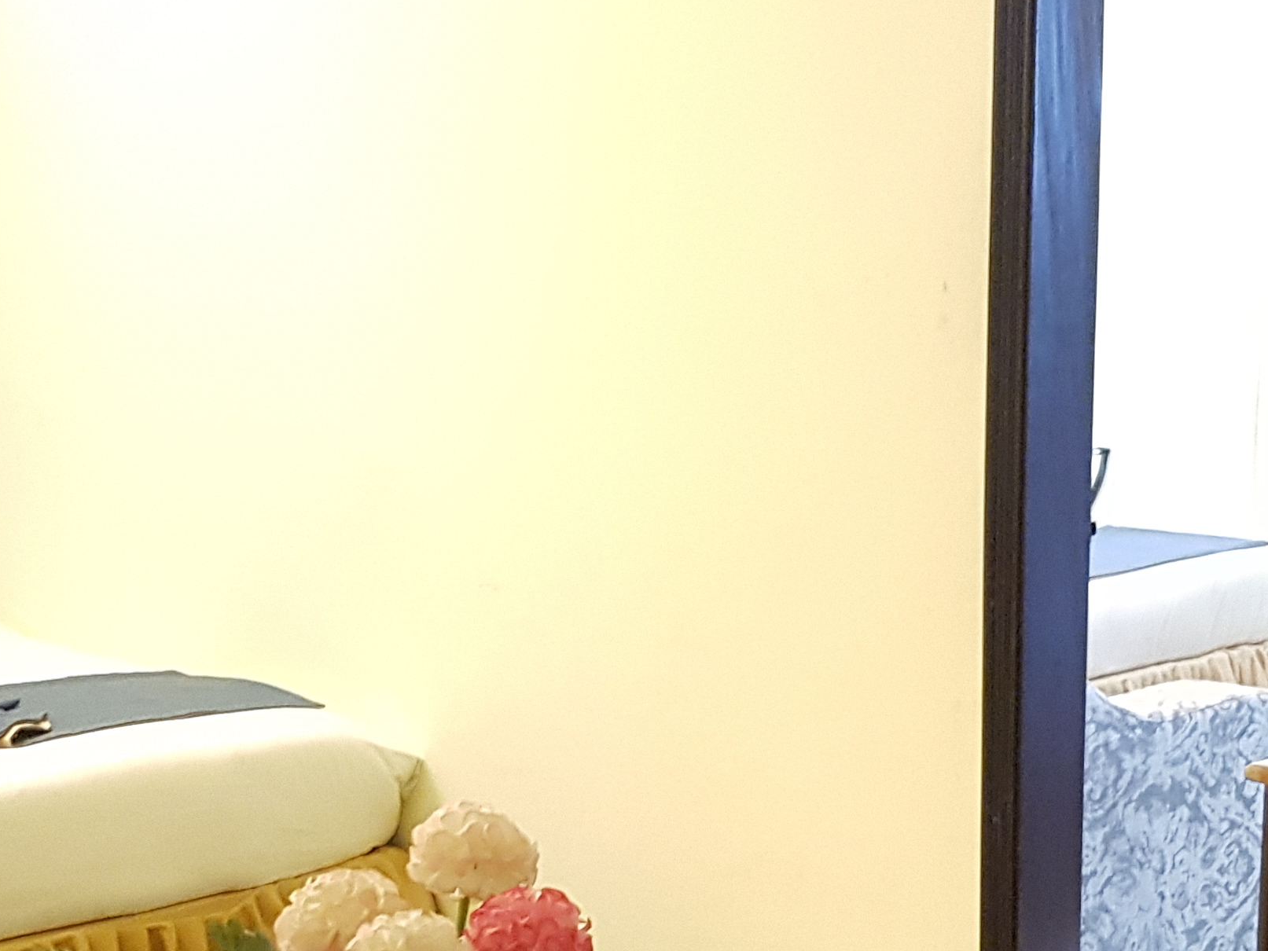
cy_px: 756
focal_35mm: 65
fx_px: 2381
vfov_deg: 22.3
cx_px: 793
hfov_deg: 29.7
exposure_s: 1/10
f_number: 1.7
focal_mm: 4.2
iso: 640
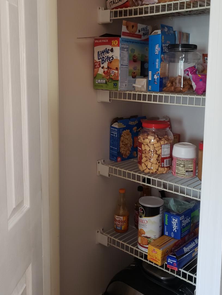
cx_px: 118
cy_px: 117
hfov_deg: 38.7
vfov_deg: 49.8
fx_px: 316
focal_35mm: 37
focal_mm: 4.3
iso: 250
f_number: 1.5
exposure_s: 1/13
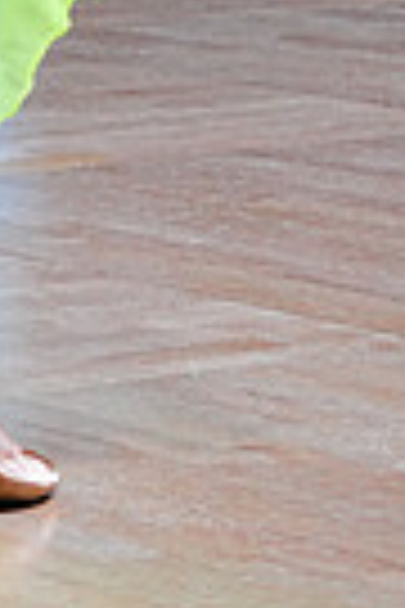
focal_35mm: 301
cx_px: -250
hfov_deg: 4.5
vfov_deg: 6.6
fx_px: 5079
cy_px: -658
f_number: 4
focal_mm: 70
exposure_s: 1/400
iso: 800
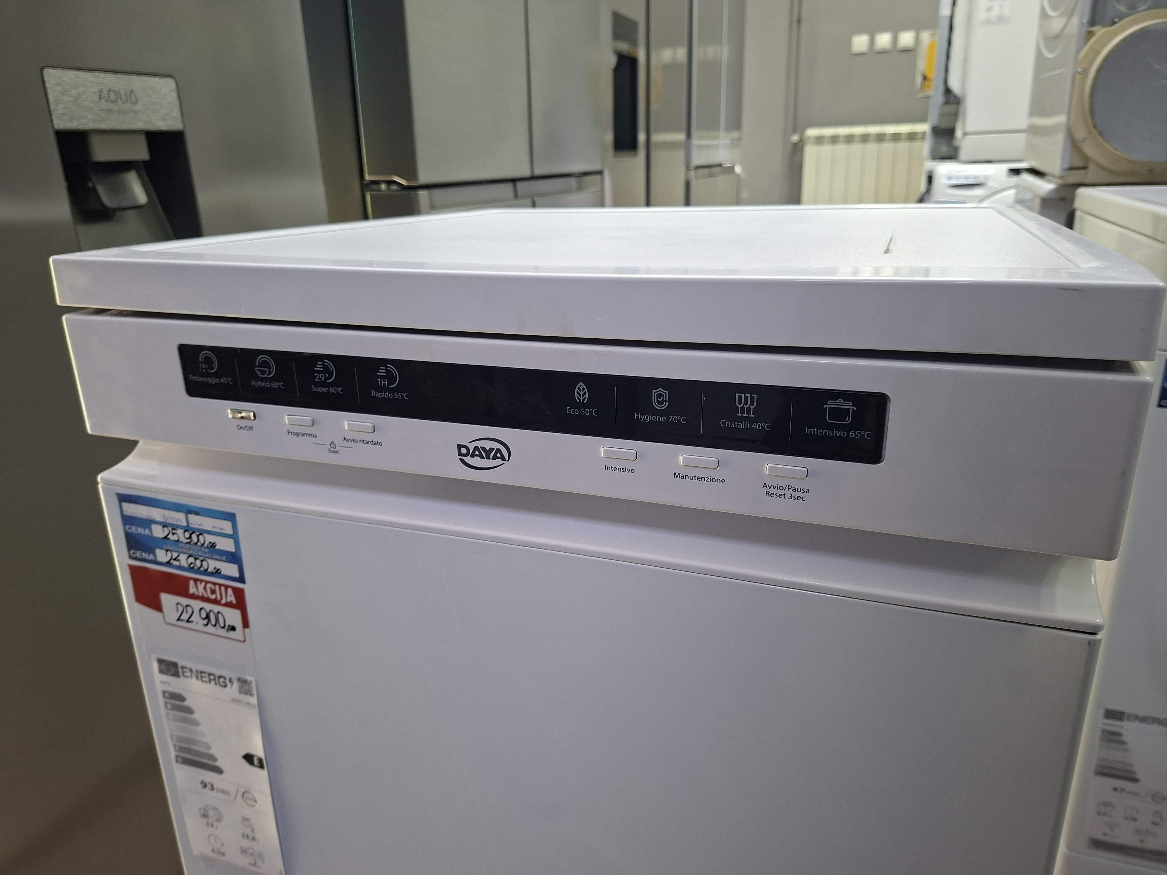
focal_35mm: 23
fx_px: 775
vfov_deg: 58.9
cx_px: 584
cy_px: 438
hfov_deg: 73.9
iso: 200
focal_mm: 5.54
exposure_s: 1/50
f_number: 1.8
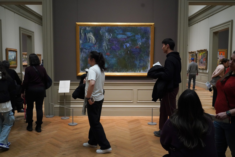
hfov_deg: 55.8
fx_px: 222
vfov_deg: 38.9
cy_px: 78
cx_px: 118
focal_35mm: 34
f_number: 5
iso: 6400
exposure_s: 1/100
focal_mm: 34
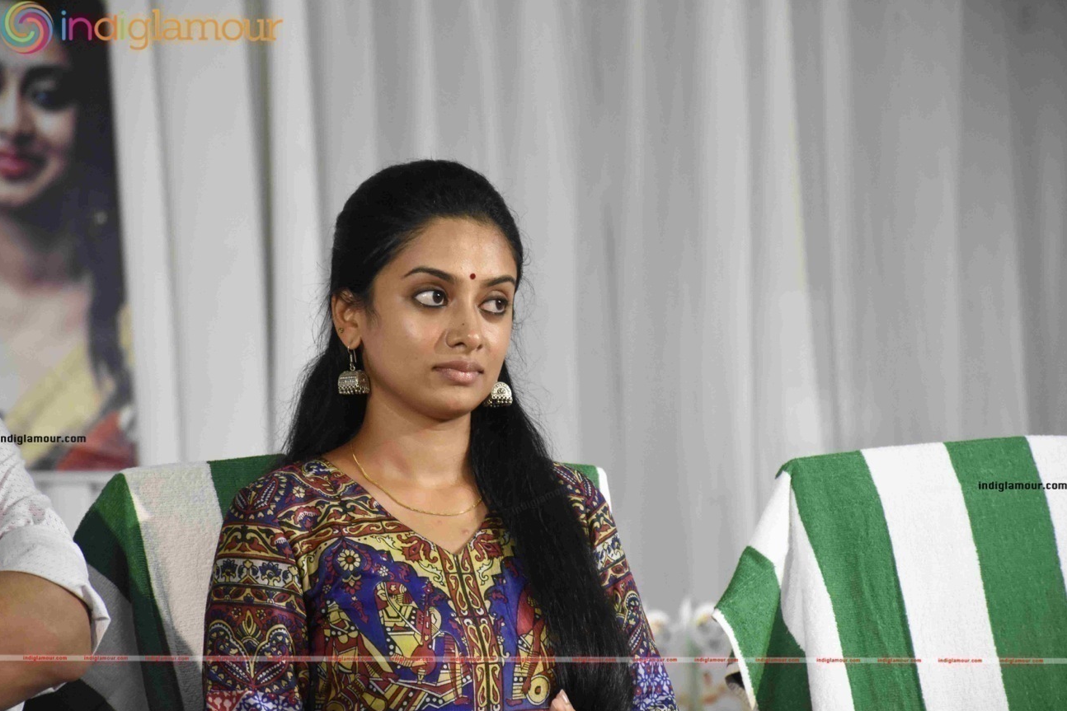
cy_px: 356
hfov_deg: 9.8
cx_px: 533
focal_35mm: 211
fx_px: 6254
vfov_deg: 6.5
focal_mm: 140
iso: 2500
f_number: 5.6
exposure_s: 1/100
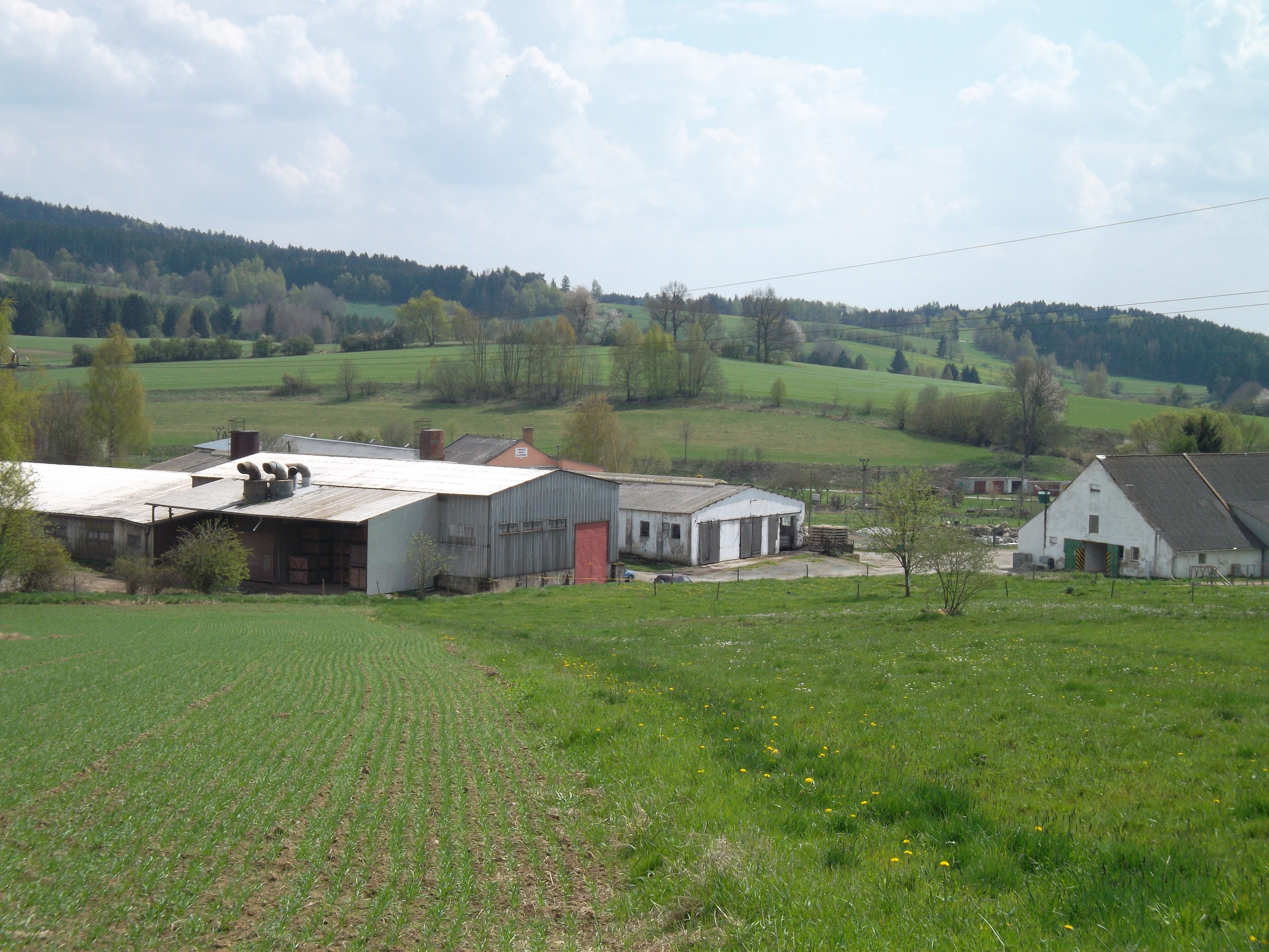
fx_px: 2310
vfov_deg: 23.3
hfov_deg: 30.7
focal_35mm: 63
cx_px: 634
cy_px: 476
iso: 80
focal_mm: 11.2
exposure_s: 1/350
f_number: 5.6
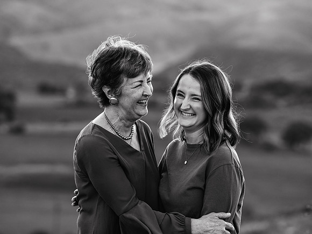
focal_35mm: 150
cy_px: 117
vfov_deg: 9.9
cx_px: 156
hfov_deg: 13.1
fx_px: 1356
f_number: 4
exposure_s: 1/160
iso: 500
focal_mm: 139
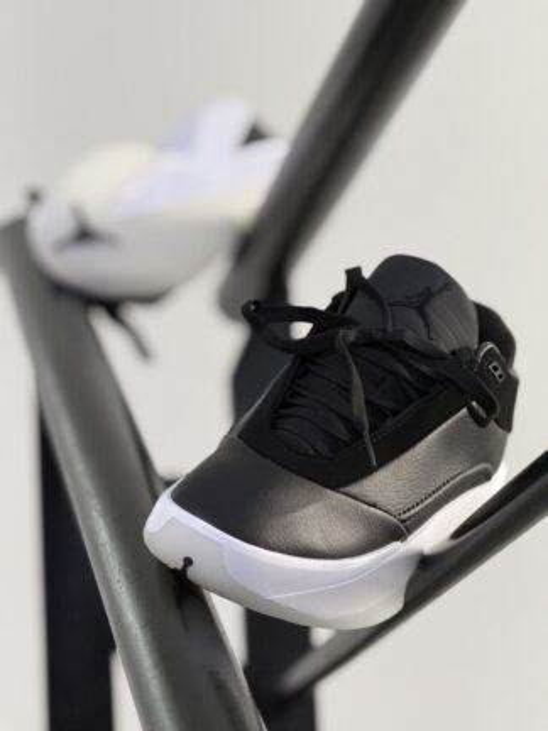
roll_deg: +3.5
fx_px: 2533
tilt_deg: +15.4
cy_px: 366
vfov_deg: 16.4
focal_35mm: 120
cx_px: 274
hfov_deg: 12.3
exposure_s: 1/60
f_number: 2.8
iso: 640
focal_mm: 15.66
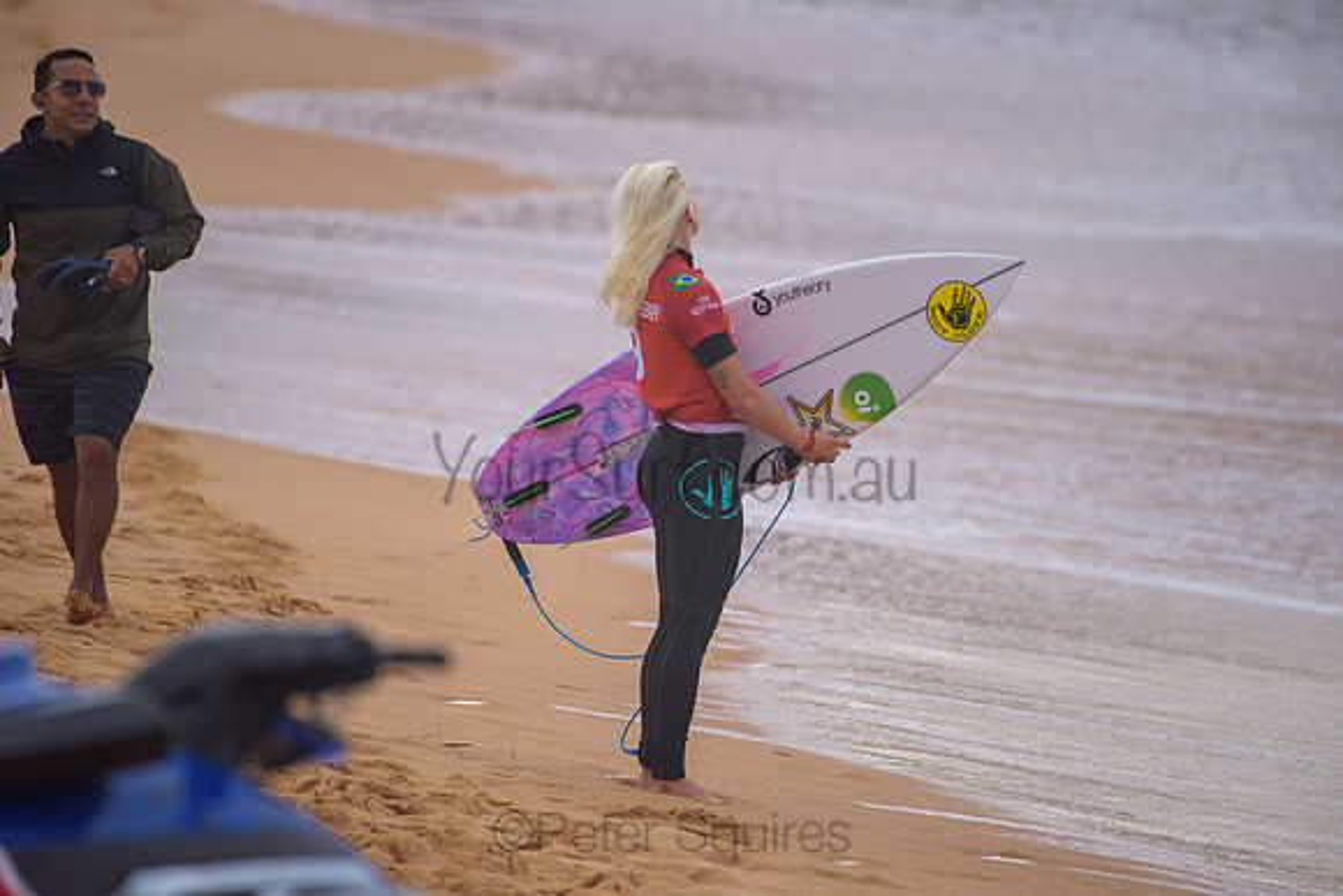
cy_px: 448
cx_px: 672
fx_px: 18656
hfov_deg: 4.1
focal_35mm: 500
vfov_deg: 2.8
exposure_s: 1/2000
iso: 500
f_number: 5.6
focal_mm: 500
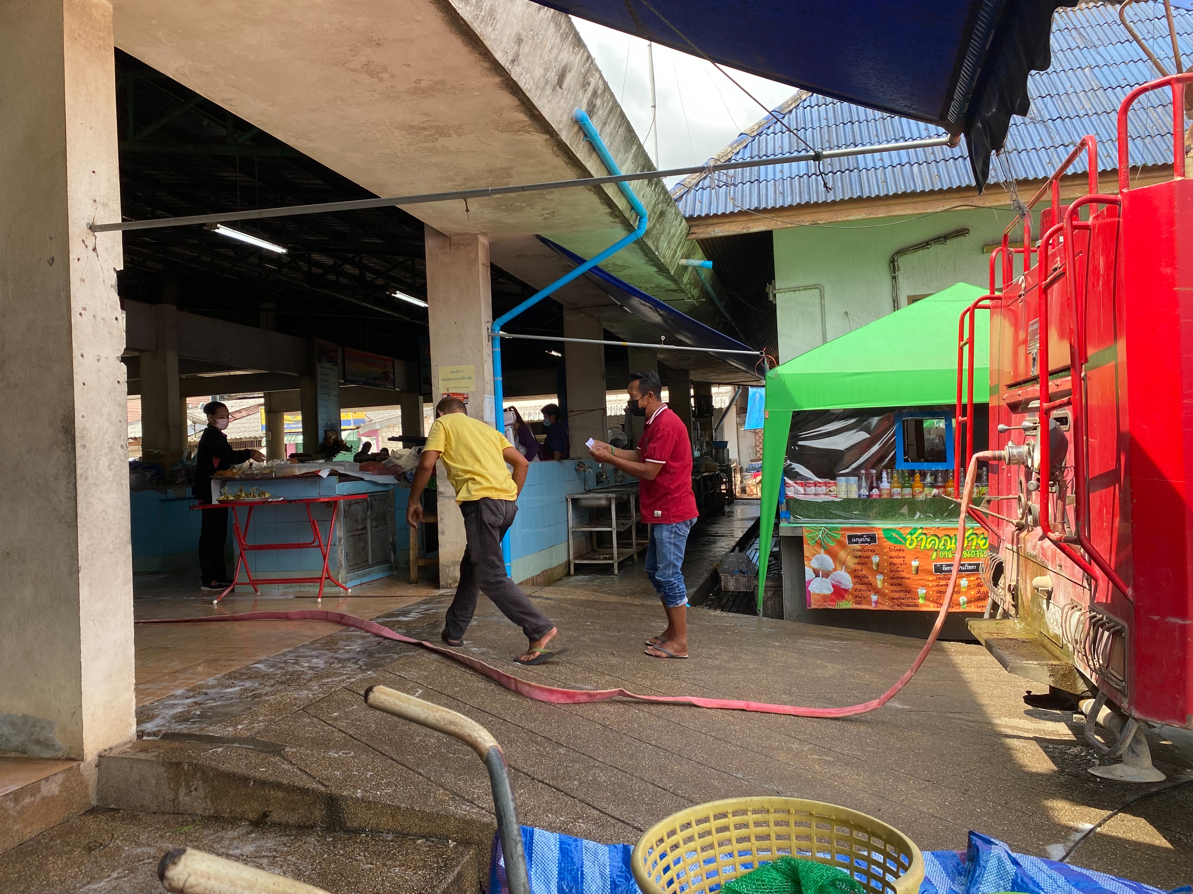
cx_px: 596
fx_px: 896
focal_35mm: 26
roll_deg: +2.2
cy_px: 447
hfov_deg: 67.3
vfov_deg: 53.1
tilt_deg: +1.6
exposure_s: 1/423
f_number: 1.8
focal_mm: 4.25
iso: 32
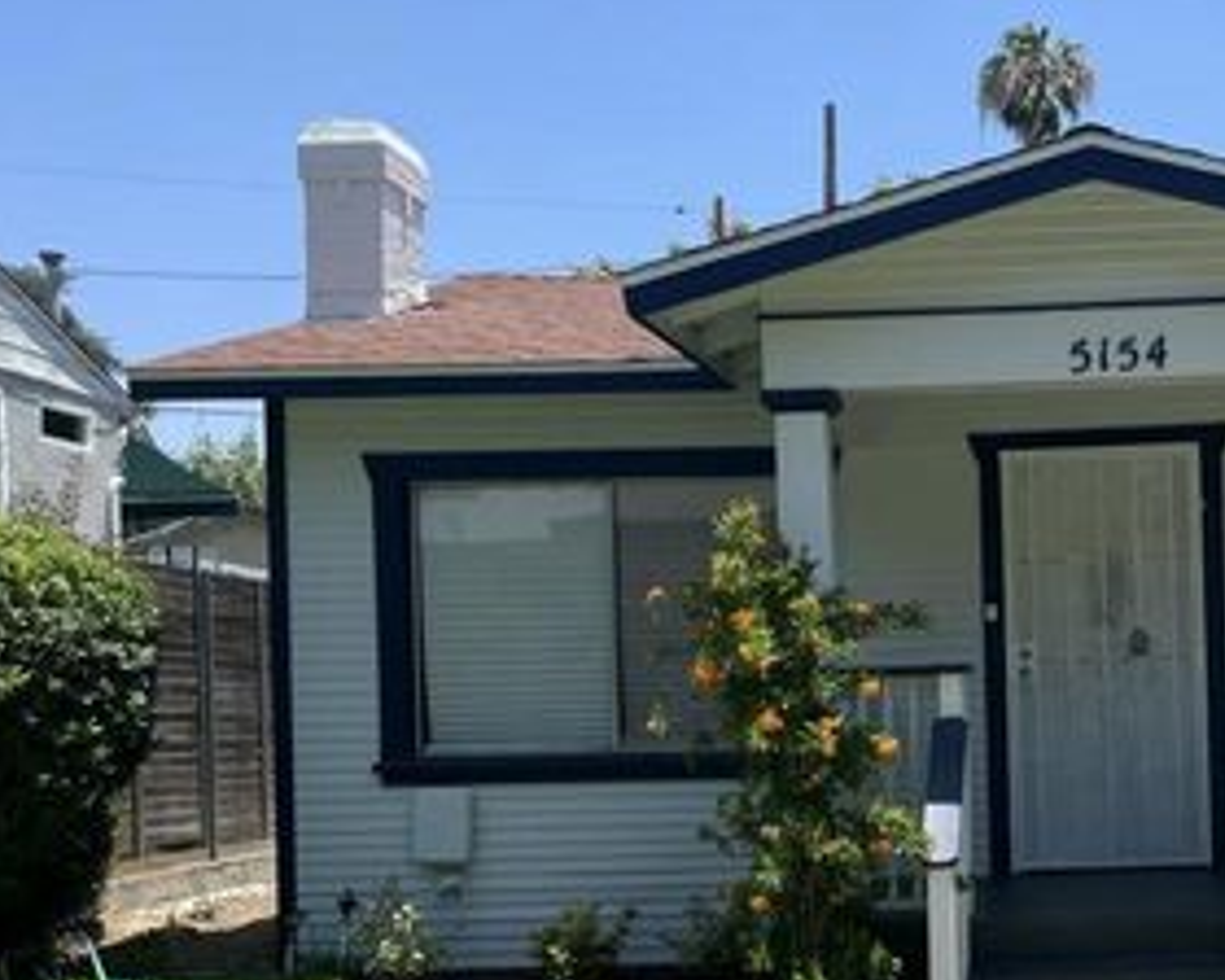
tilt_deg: -0.3
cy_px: 739
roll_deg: +1.0
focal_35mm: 58
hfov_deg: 31.0
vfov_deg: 25.9
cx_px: 1102
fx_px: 2103
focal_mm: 4.2
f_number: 1.6
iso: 32
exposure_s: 1/3125
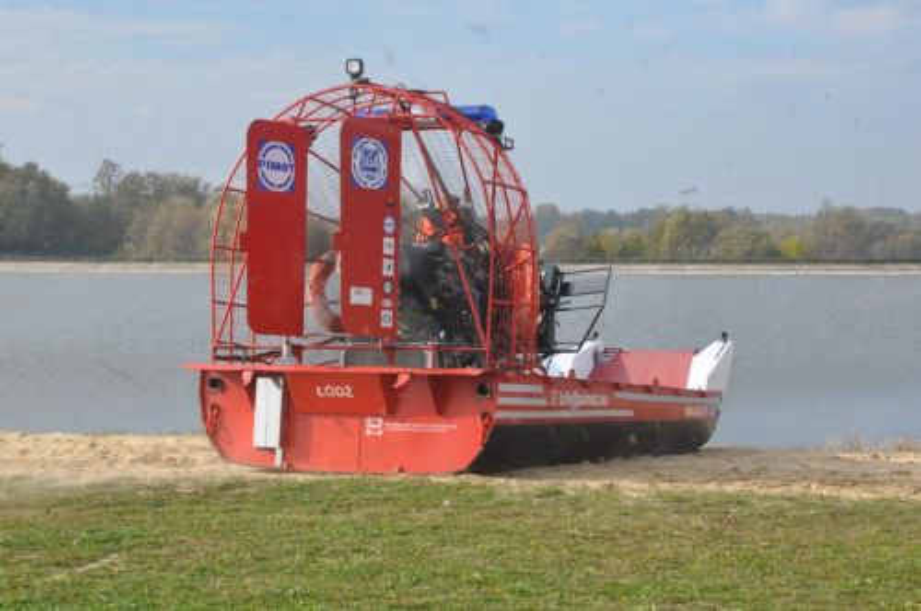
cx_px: 460
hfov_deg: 27.0
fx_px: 1916
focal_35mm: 75
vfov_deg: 18.1
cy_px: 306
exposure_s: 1/160
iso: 200
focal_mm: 50
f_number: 13
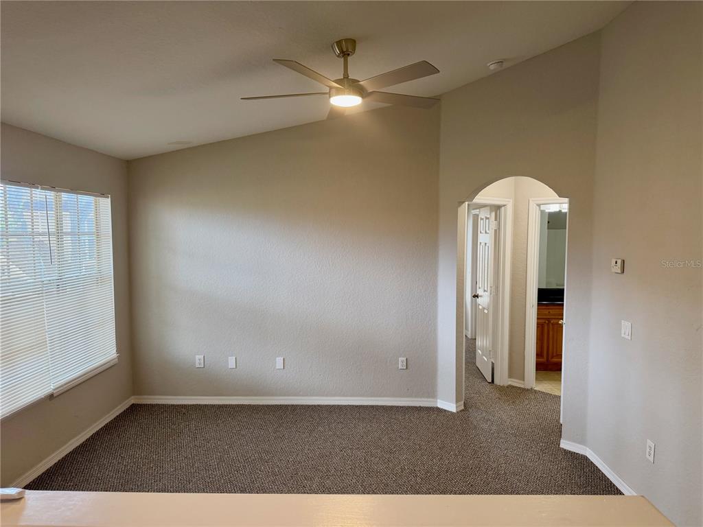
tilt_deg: -3.6
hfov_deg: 71.6
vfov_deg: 56.8
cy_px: 264
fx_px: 487
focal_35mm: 24
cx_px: 352
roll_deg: -0.1
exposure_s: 1/121
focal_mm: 6.76
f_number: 1.78
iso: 125
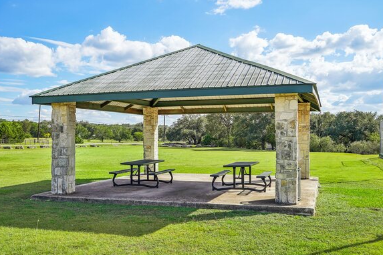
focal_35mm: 38
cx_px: 185
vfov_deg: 35.1
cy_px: 131
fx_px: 404
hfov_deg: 50.7
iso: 100
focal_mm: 34
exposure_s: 1/320
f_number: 8
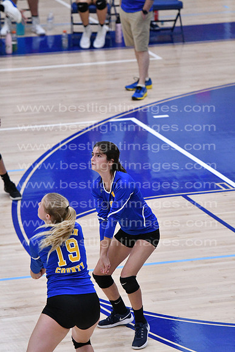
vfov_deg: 8.6
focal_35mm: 240
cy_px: 176
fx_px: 2348
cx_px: 118
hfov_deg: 5.7
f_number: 3.2
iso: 6400
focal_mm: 160
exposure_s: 1/1250
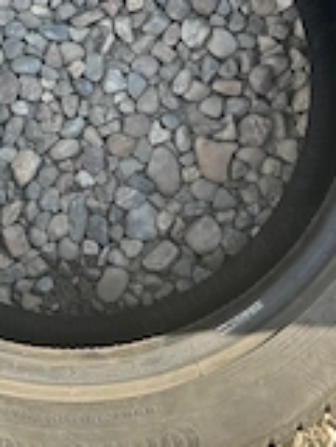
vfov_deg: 31.3
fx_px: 777
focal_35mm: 60
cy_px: 87
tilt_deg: -85.1
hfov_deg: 24.0
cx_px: 67
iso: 80
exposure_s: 1/508
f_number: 1.78
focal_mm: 6.86
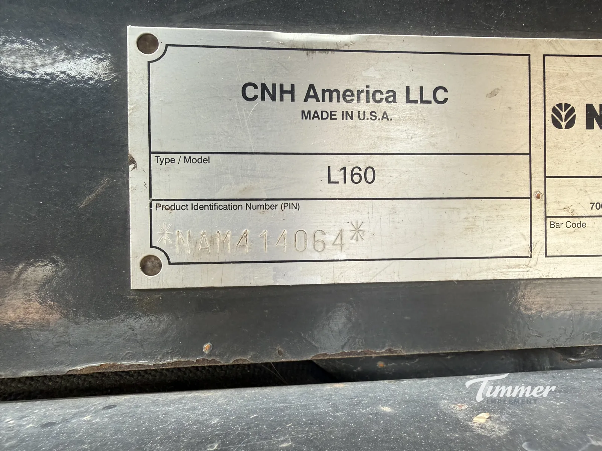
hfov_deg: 71.6
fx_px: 417
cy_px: 226
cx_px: 301
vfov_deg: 56.8
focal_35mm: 24
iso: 125
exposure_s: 1/99
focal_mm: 2.22
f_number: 2.2
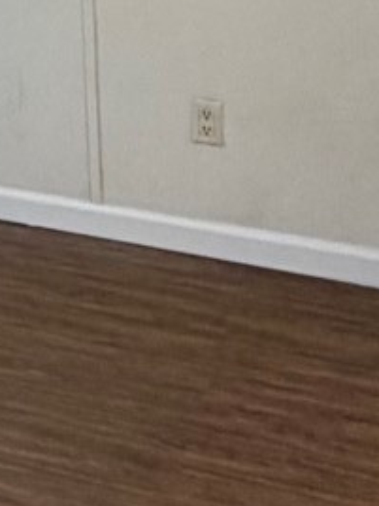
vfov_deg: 16.4
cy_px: -302
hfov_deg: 11.3
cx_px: -556
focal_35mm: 107
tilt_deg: -2.6
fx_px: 1562
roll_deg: +2.4
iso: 200
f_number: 2.2
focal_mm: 2.22
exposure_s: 1/60
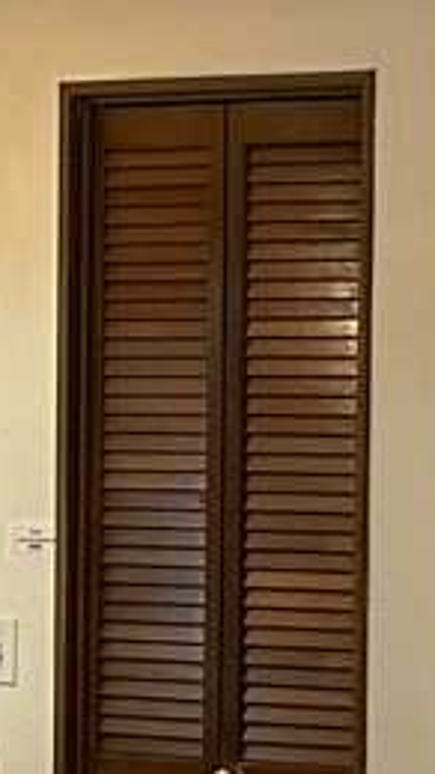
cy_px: 441
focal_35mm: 203
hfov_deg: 5.9
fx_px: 4168
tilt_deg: -0.3
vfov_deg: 10.6
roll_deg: -0.4
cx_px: 557
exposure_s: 1/60
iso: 320
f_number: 1.78
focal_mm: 6.86
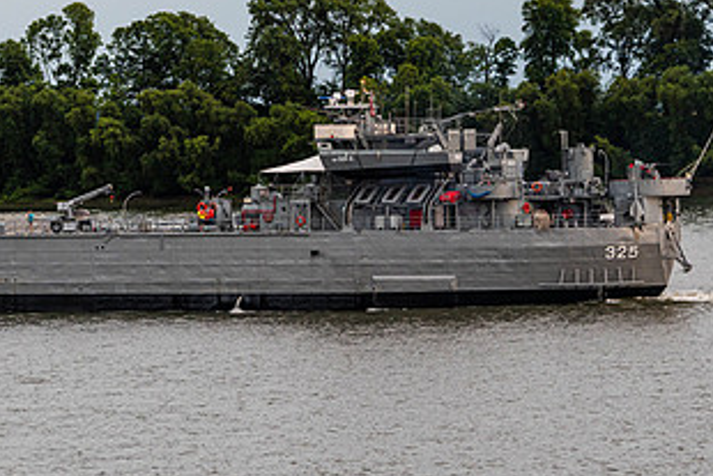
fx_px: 4835
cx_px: 94
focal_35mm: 244
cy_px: 227
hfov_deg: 8.4
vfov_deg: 5.6
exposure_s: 1/160
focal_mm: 125
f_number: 8
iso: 800
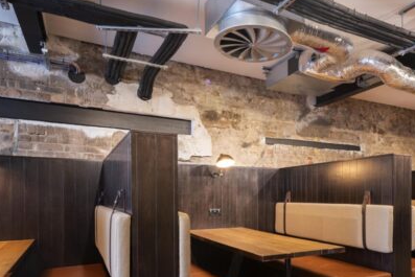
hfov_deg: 62.7
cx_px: 261
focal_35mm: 29
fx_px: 334
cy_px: 204
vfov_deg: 43.7
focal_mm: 15
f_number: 8
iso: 500
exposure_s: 1/5
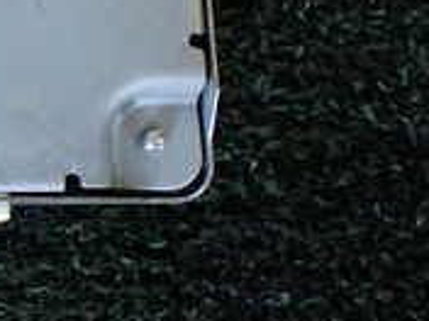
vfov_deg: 14.1
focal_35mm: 102
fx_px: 1264
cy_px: -49
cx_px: -236
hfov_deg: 17.2
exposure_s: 1/125
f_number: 2.3
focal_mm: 5.4
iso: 400
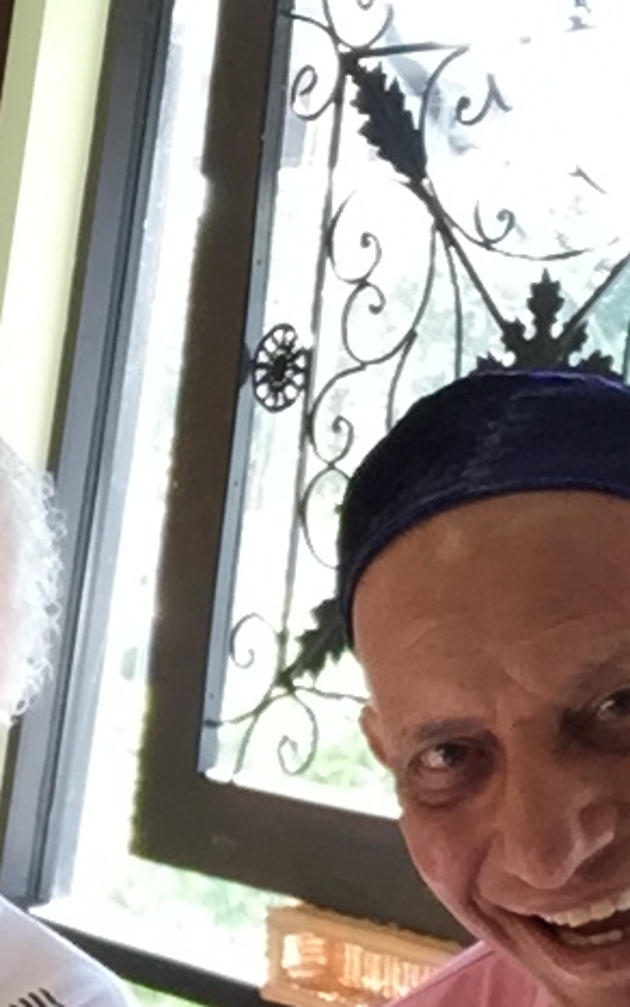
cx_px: 436
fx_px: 2472
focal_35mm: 90
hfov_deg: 14.5
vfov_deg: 23.0
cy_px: 431
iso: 40
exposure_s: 1/40
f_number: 2.2
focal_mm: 2.65
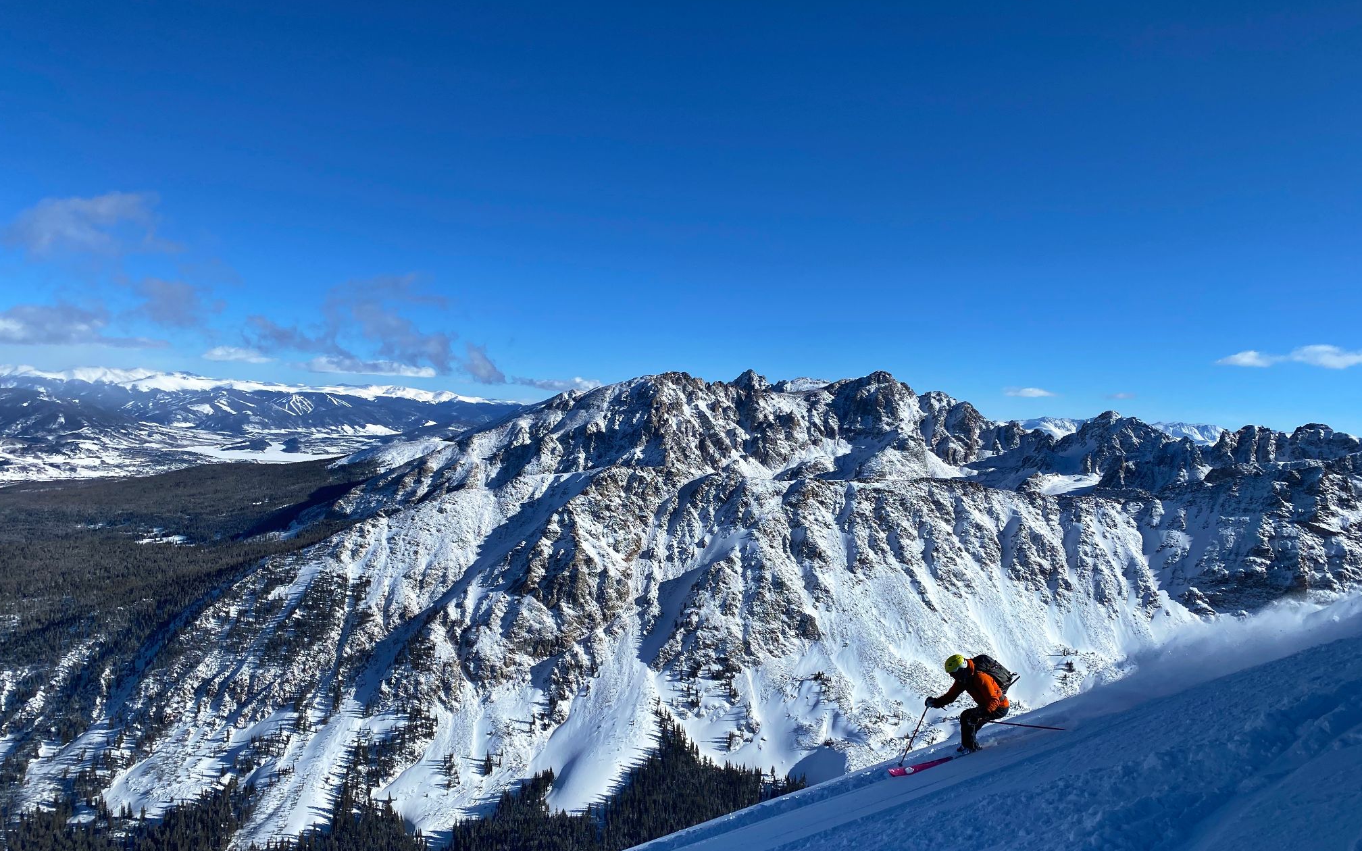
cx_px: 686
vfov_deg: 44.4
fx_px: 1039
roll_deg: -0.1
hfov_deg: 66.5
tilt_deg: -5.9
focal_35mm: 28
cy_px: 494
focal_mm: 4.25
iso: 32
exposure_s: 1/5025
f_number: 1.8
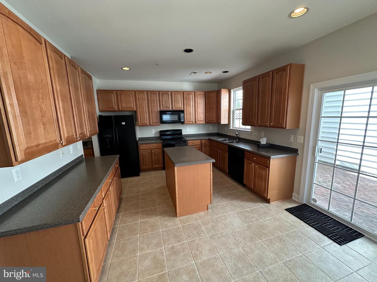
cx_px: 188
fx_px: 152
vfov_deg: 85.7
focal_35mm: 14
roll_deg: +1.3
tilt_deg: -9.5
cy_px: 141
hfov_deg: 102.1
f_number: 2.2
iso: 250
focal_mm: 2.22
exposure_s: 1/120
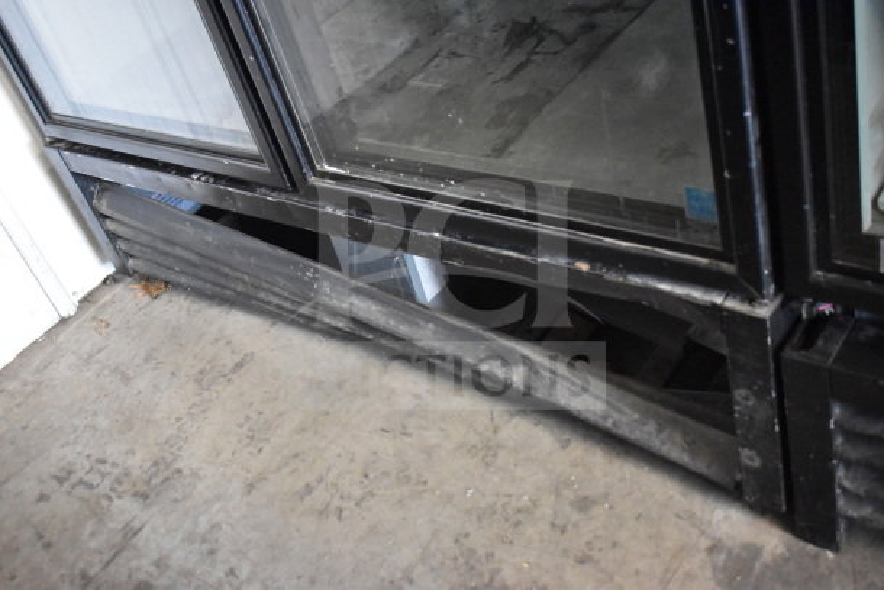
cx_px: 442
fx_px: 995
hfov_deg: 47.9
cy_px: 295
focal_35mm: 40
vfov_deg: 33.0
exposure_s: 1/40
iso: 8000
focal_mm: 27
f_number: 4
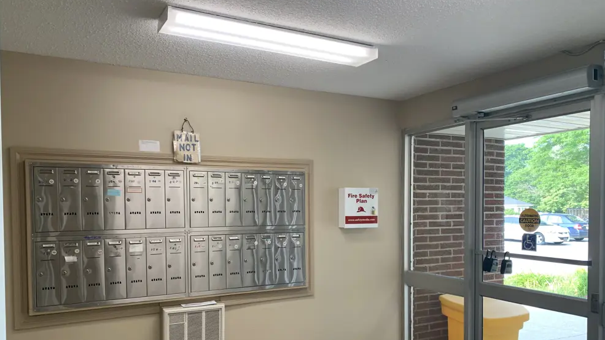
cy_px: 227
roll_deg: +0.6
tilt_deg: -1.4
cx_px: 299
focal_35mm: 29
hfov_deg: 66.1
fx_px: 465
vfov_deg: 39.7
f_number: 1.8
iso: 100
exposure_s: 1/120
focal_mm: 4.25
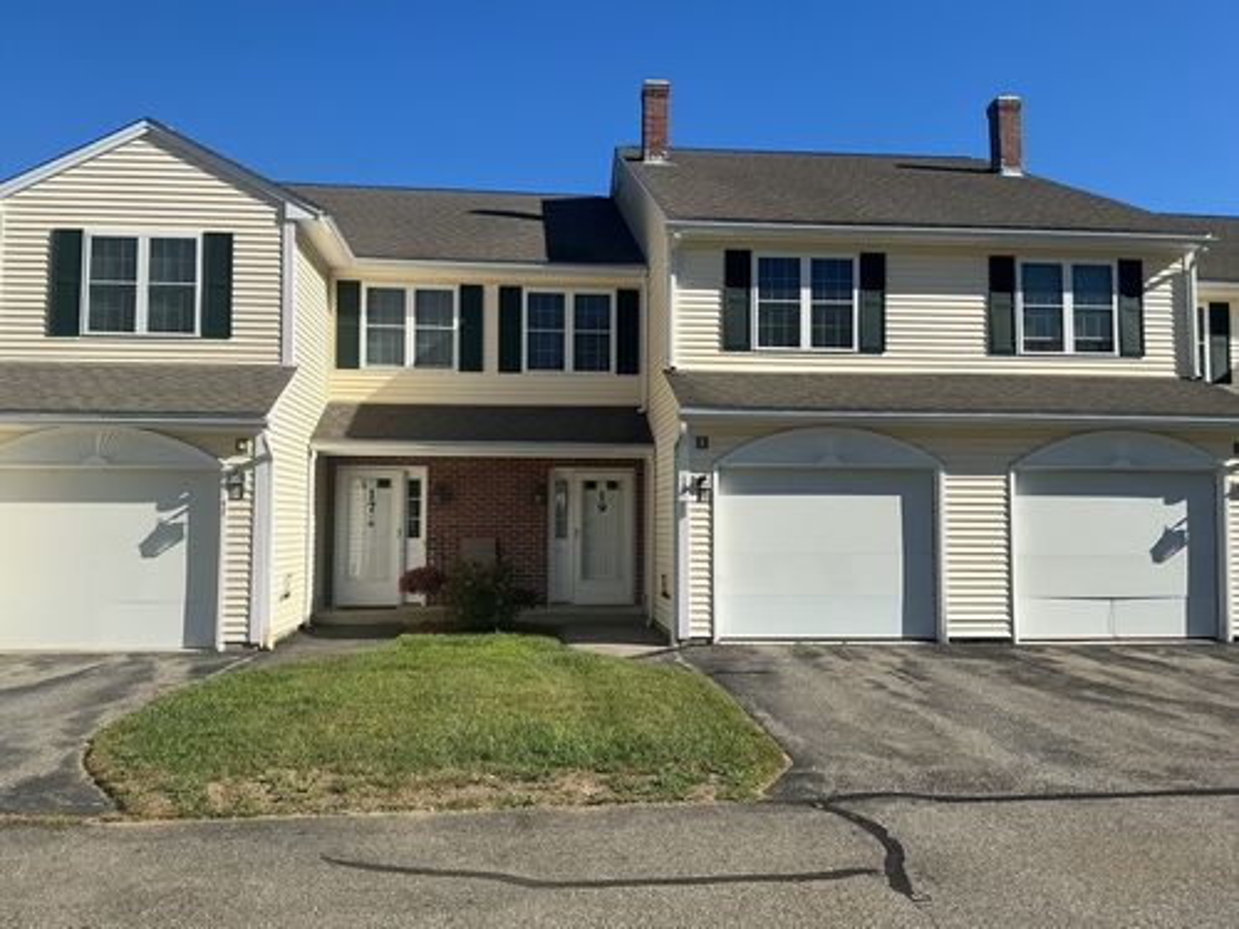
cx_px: 620
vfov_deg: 48.2
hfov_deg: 61.7
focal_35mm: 29
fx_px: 1038
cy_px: 464
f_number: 1.8
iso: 25
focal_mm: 3
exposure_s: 1/2801
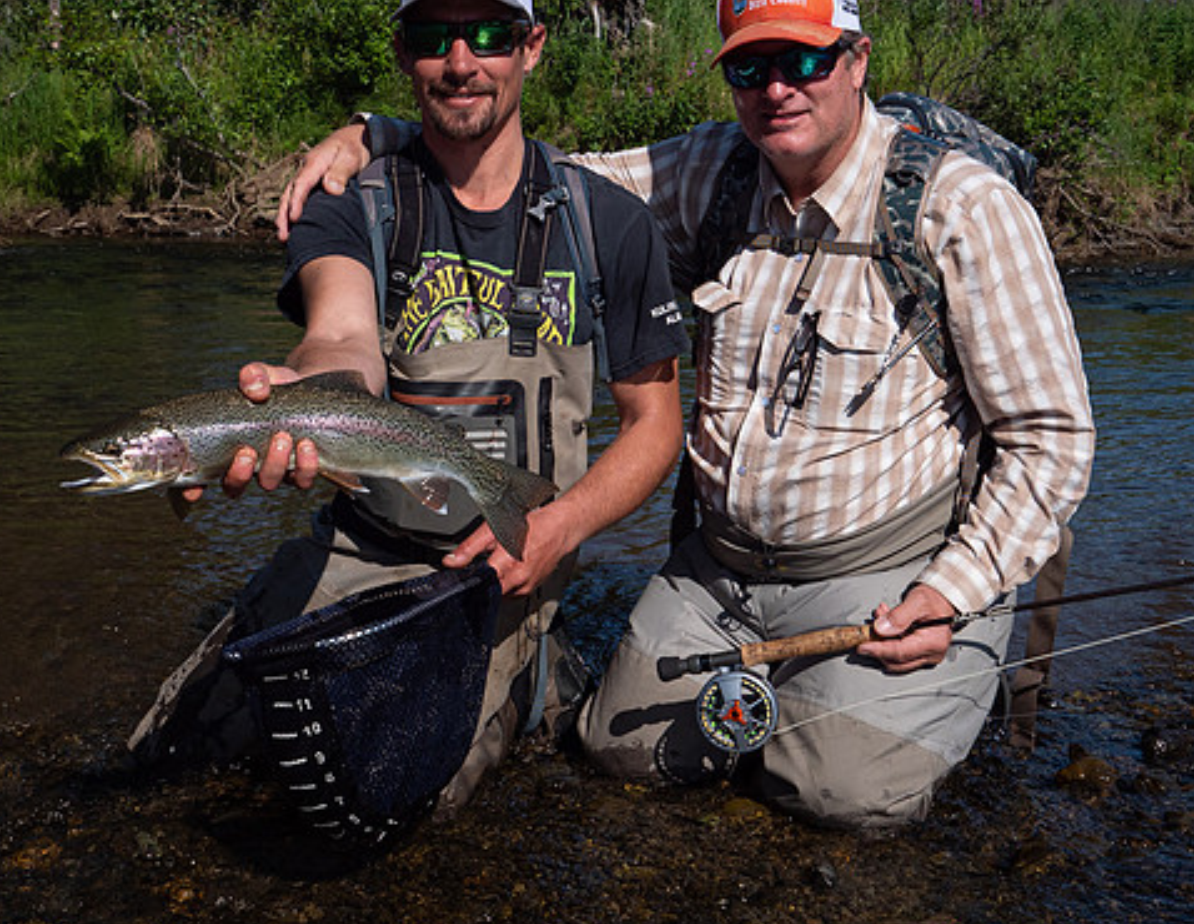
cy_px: 456
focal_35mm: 49
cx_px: 596
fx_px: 1710
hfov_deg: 38.5
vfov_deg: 30.2
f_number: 5.6
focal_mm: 16
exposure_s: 1/640
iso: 250
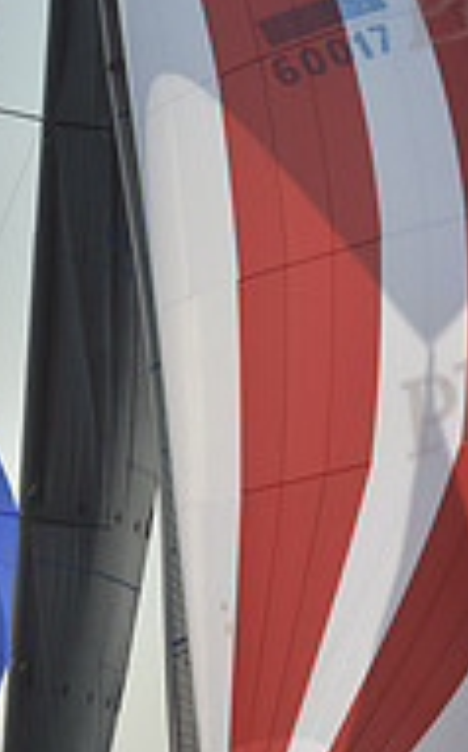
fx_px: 5072
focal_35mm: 248
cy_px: 209
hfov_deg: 5.3
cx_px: 199
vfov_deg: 8.5
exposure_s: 1/1250
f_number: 9
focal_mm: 80
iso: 200
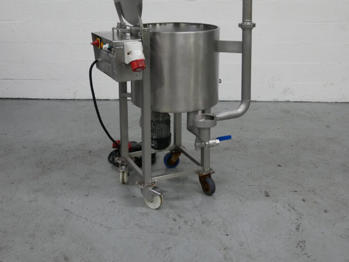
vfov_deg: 33.7
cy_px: 70
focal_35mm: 42
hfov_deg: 44.8
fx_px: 423
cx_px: 182
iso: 800
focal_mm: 15
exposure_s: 1/60
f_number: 3.7
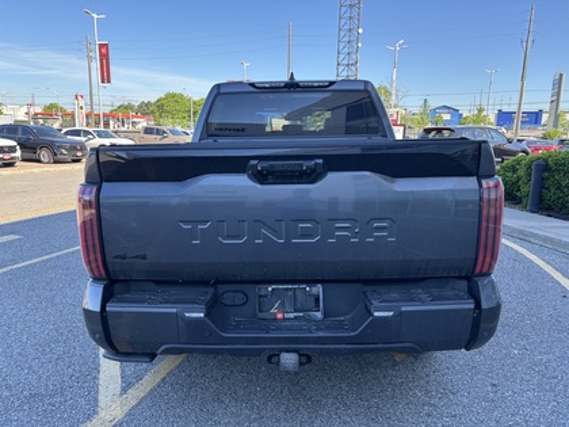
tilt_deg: -10.9
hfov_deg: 67.3
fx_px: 427
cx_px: 284
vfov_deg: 53.1
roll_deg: -1.3
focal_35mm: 26
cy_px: 214
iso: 50
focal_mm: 5.96
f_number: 1.6
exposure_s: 1/550
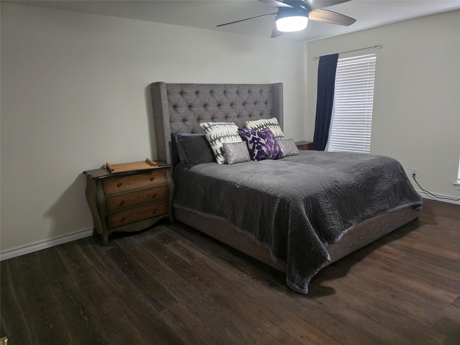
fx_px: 306
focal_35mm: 23
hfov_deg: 73.9
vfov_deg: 58.9
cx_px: 230
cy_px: 172
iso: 1250
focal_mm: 6.3
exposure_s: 1/60
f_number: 1.7
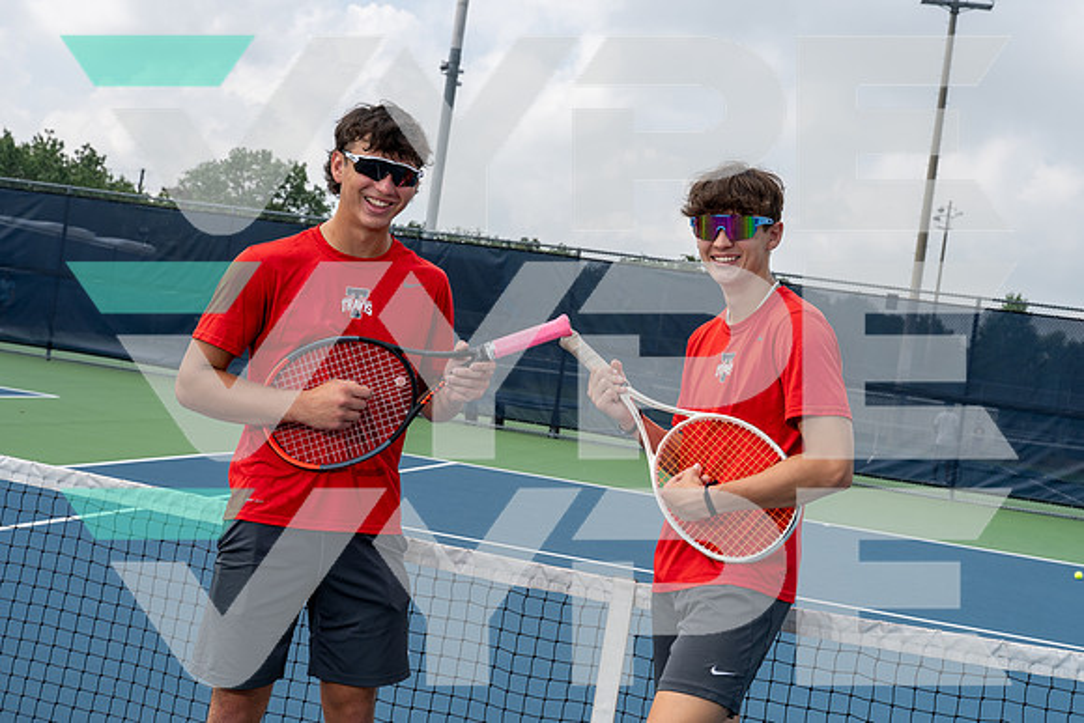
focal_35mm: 45
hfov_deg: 43.6
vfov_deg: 29.9
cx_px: 542
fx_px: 1355
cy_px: 362
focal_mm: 45
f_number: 8
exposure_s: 1/250
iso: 100
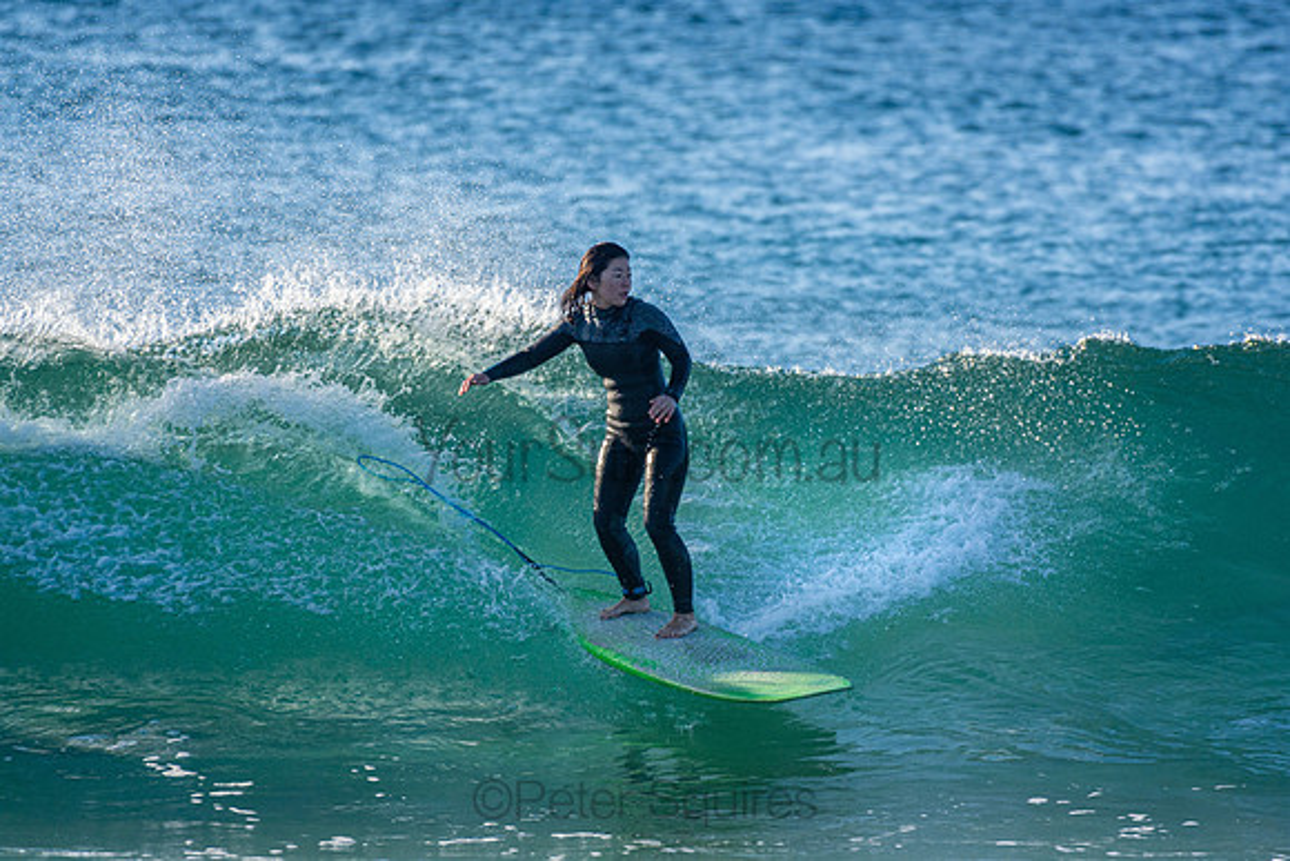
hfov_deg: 2.7
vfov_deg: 1.8
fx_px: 26880
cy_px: 430
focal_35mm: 750
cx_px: 645
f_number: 5.6
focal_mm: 500
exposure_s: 1/1000
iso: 320
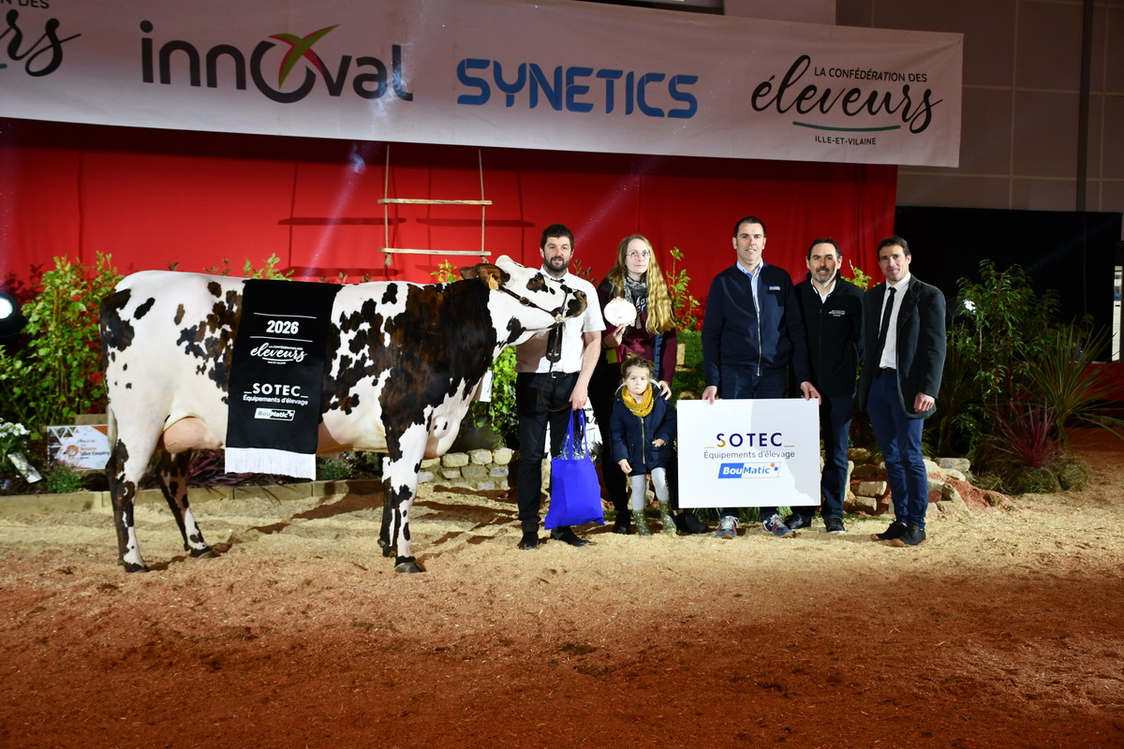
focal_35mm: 48
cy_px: 374
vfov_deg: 28.1
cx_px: 562
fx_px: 1499
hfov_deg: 41.1
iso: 800
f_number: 4
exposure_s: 1/125
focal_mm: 32
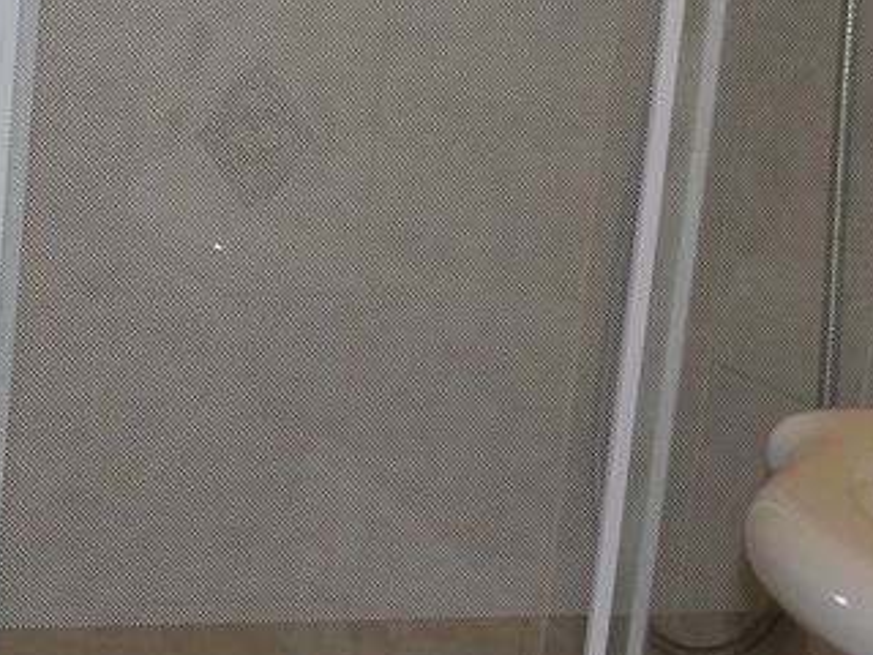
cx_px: -93
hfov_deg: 16.5
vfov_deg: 12.8
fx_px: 2925
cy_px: 319
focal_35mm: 116
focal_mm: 22
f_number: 3.8
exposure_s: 1/60
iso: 200
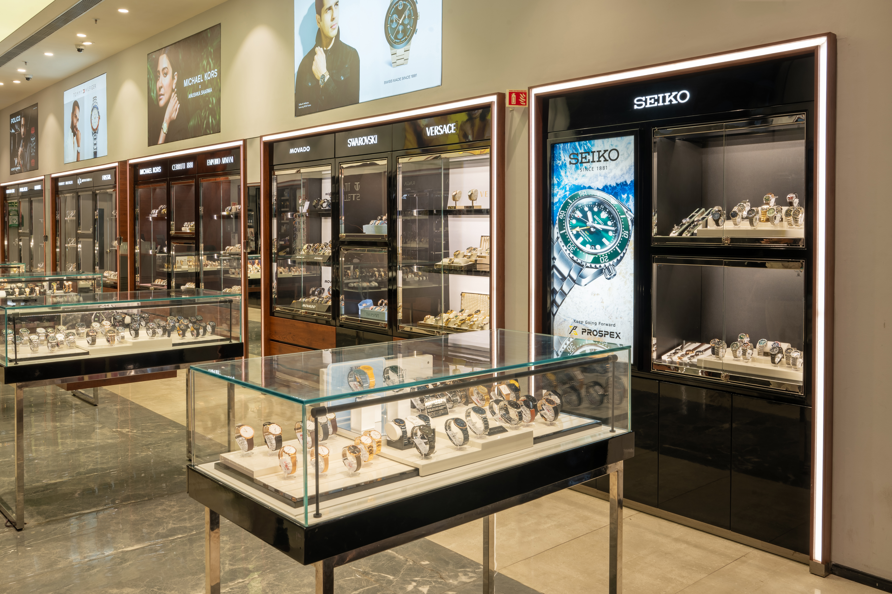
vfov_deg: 42.3
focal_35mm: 31
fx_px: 768
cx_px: 446
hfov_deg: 60.3
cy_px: 297
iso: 100
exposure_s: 1/6
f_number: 13
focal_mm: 31
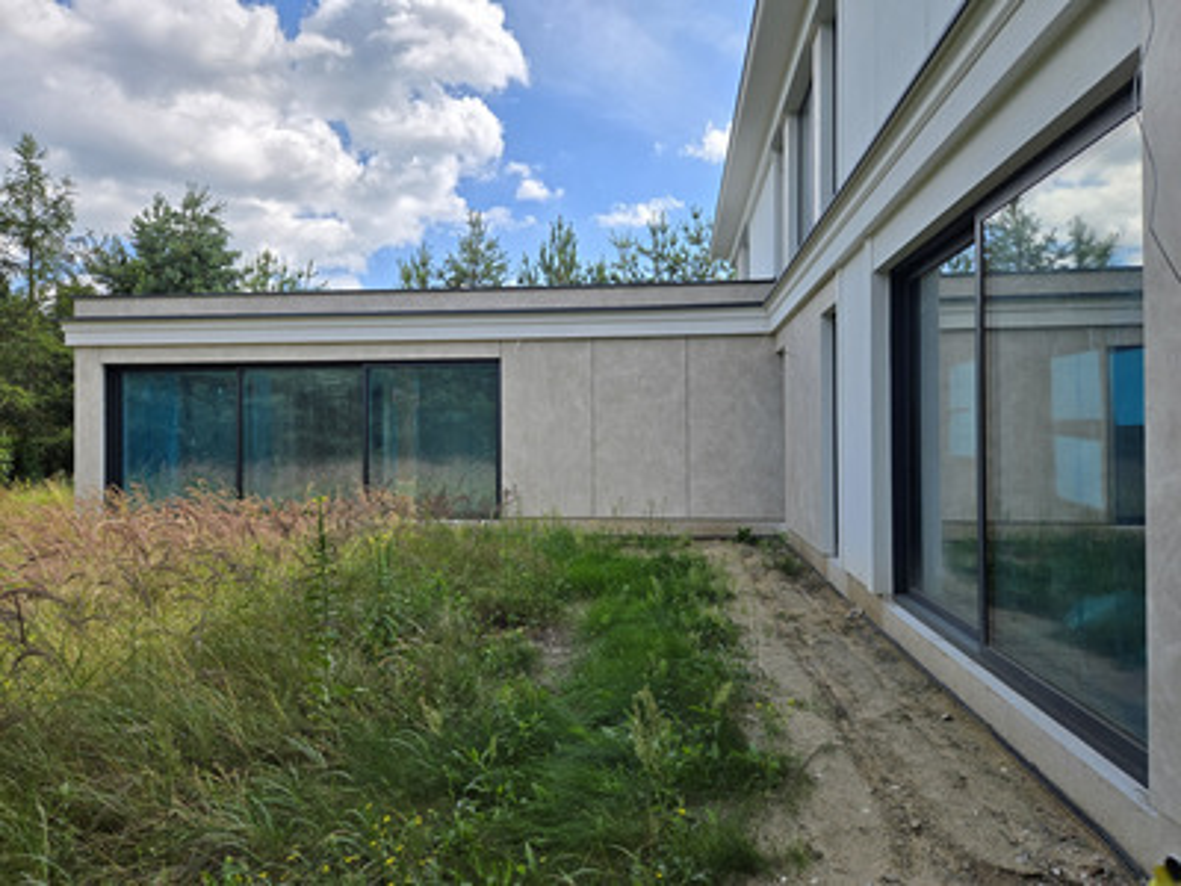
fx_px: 785
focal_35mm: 23
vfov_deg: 58.9
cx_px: 590
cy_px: 443
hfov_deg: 73.9
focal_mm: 5.4
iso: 40
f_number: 1.8
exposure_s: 1/2921
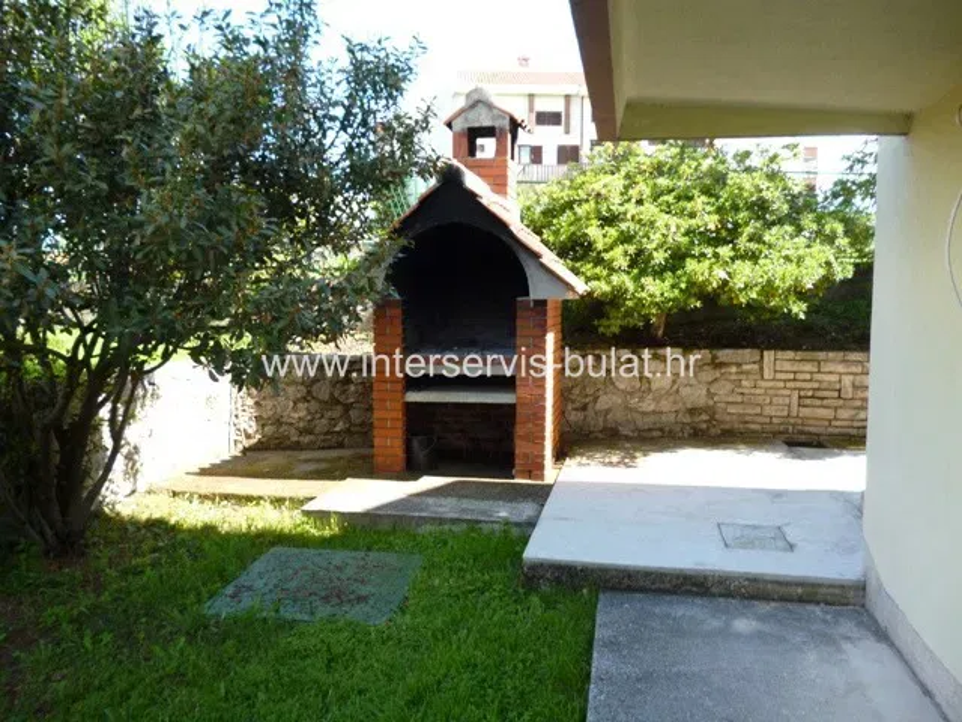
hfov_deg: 63.4
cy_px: 361
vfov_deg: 49.7
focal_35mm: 28
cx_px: 481
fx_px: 778
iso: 100
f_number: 3.1
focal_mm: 5
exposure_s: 1/125
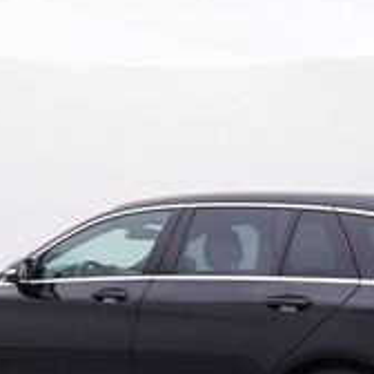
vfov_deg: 26.4
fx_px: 763
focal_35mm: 62
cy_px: 357
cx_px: 148
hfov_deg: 27.5
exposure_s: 1/80
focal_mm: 15
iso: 200
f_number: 5
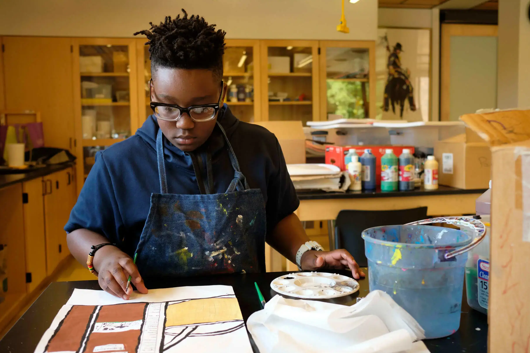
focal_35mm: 37
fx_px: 545
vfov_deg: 35.9
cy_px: 168
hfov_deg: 51.9
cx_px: 265
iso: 1000
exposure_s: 1/250
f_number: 3.2
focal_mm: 23
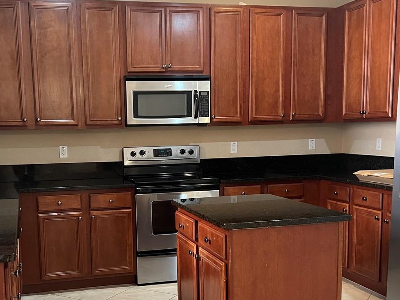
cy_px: 205
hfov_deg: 41.1
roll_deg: +1.7
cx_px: 165
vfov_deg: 31.2
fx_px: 532
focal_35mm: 46
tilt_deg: -9.2
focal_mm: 5.7
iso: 320
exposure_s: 1/60
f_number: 1.5
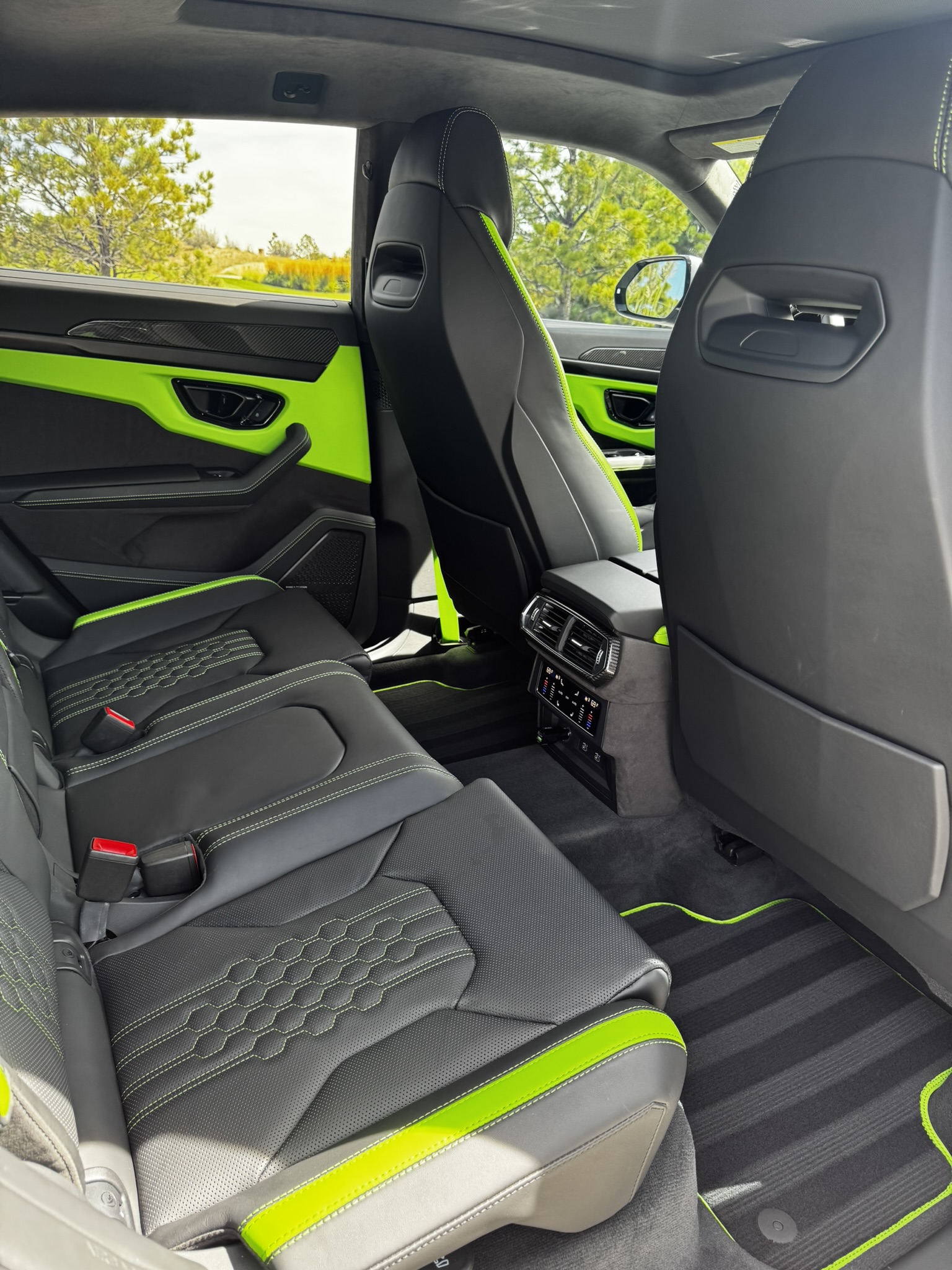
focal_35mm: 24
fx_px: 880
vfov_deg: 71.6
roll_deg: -0.6
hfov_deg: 56.8
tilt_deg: -20.6
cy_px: 635
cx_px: 476
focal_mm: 6.76
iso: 80
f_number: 1.78
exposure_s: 1/144
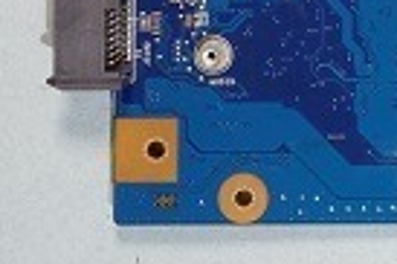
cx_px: 759
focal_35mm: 164
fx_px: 1806
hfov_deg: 11.5
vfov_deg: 7.6
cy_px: -435
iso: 100
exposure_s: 1/5
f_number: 8
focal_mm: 20
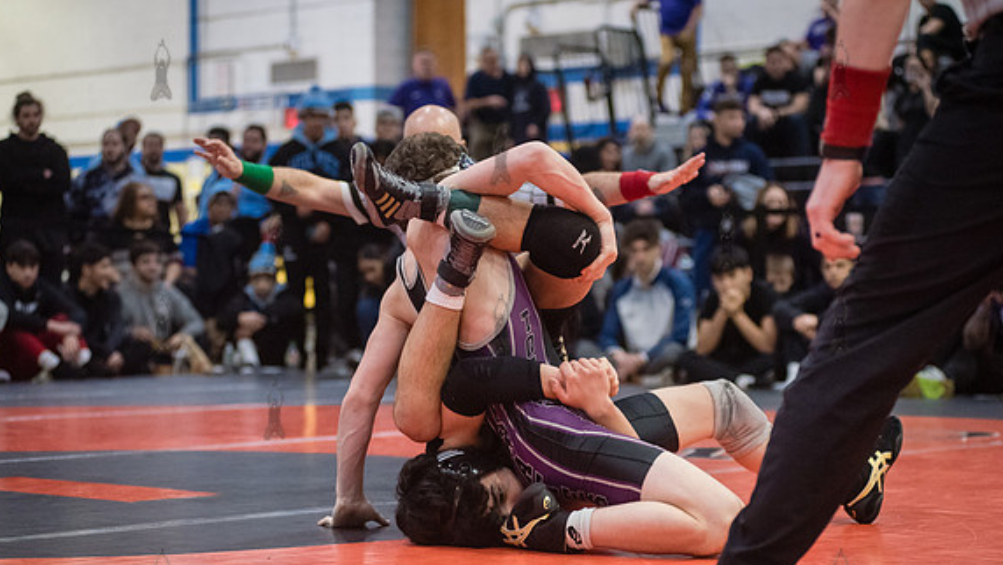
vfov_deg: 14.2
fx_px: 2261
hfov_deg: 25.0
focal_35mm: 85
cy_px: 324
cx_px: 500
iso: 8000
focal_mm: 80
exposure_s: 1/500
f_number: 3.2
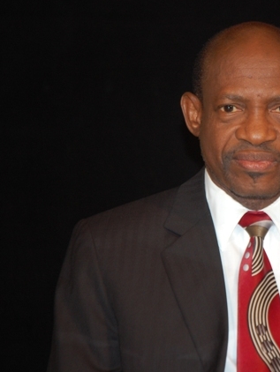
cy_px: 187
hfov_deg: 9.7
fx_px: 1648
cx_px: 223
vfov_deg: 12.9
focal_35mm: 153
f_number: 4.5
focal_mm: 70
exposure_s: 1/60
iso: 400
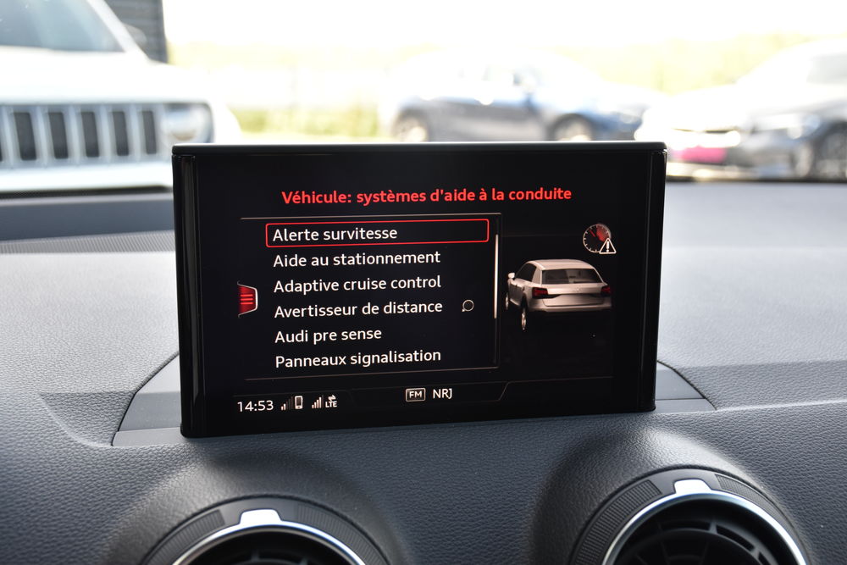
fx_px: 1129
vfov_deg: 28.1
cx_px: 424
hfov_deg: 41.1
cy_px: 282
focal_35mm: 48
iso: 400
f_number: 5
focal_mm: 32
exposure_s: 1/125
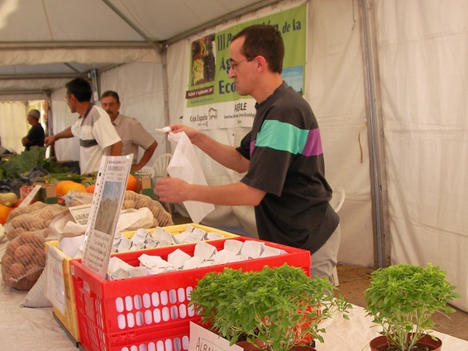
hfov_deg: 37.5
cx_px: 242
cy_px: 213
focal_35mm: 51
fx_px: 689
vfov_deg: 28.5
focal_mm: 6.3
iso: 50
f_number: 3.5
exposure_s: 1/183
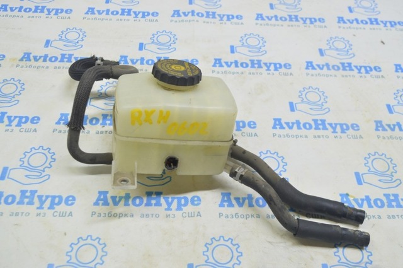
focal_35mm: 38
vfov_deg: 35.4
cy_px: 134
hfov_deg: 51.3
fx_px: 419
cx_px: 202
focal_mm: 25
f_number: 5.6
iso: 400
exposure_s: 1/20
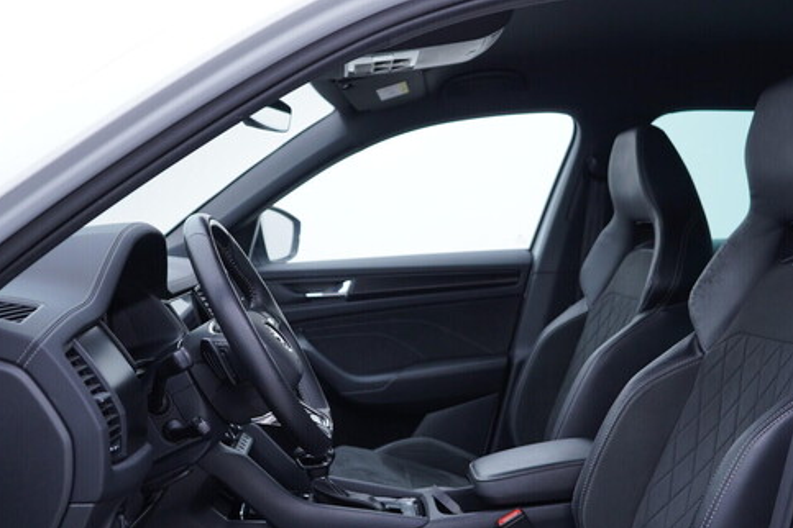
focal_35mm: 41
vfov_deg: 32.6
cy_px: 299
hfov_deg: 47.4
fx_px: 903
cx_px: 402
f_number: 3.2
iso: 125
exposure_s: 1/50
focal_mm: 24
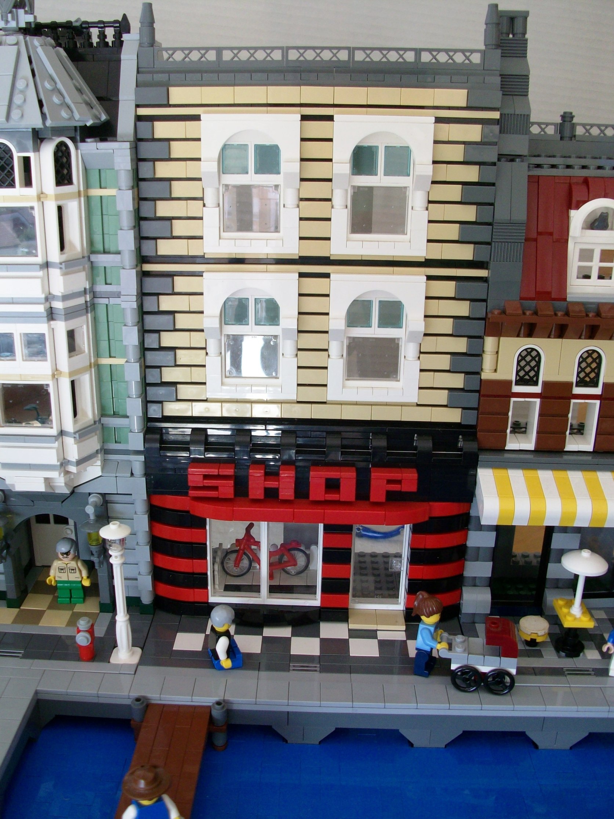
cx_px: 307
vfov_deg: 54.0
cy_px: 410
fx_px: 804
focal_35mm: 34
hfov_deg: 41.8
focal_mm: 5.7
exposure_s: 1/70.7
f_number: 2.8
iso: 64
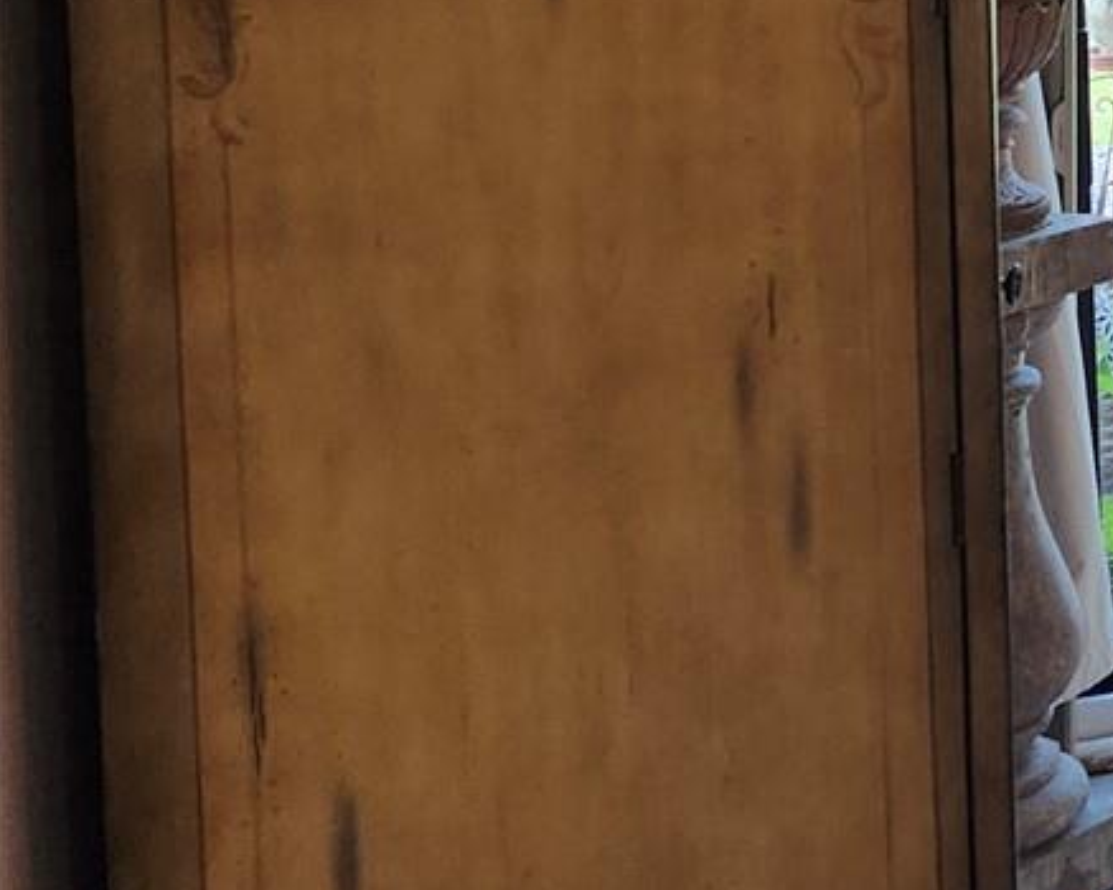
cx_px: 2025
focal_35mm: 82
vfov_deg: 17.7
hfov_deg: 18.2
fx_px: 2700
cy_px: -201
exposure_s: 1/120
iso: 250
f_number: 1.8
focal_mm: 5.54
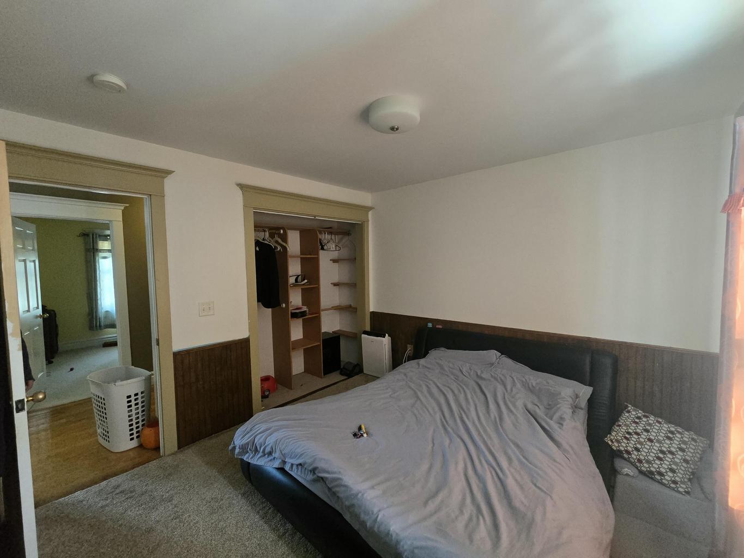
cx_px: 372
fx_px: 279
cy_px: 279
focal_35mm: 13
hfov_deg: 106.2
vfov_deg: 89.9
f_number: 2.2
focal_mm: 2.2
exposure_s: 1/60
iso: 1000
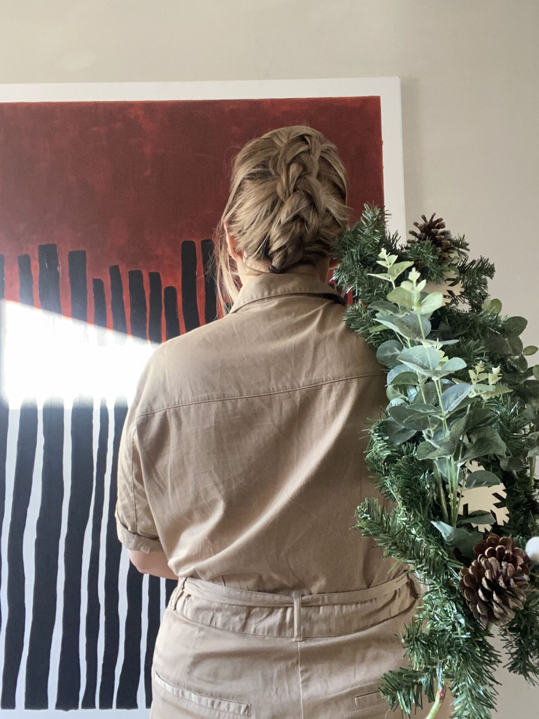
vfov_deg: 60.0
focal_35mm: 30
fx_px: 623
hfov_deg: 46.8
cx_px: 270
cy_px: 360
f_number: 2.2
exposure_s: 1/60
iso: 250
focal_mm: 2.71
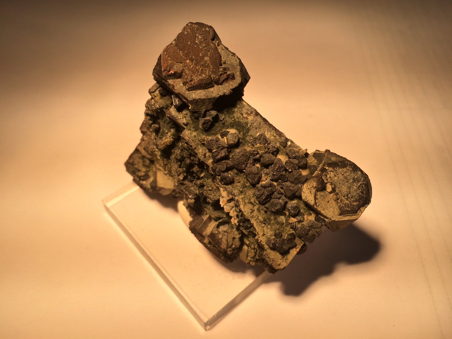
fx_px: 379
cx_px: 226
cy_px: 170
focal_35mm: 29
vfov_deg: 48.2
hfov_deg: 61.7
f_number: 2.2
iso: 32
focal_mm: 4.15
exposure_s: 1/410
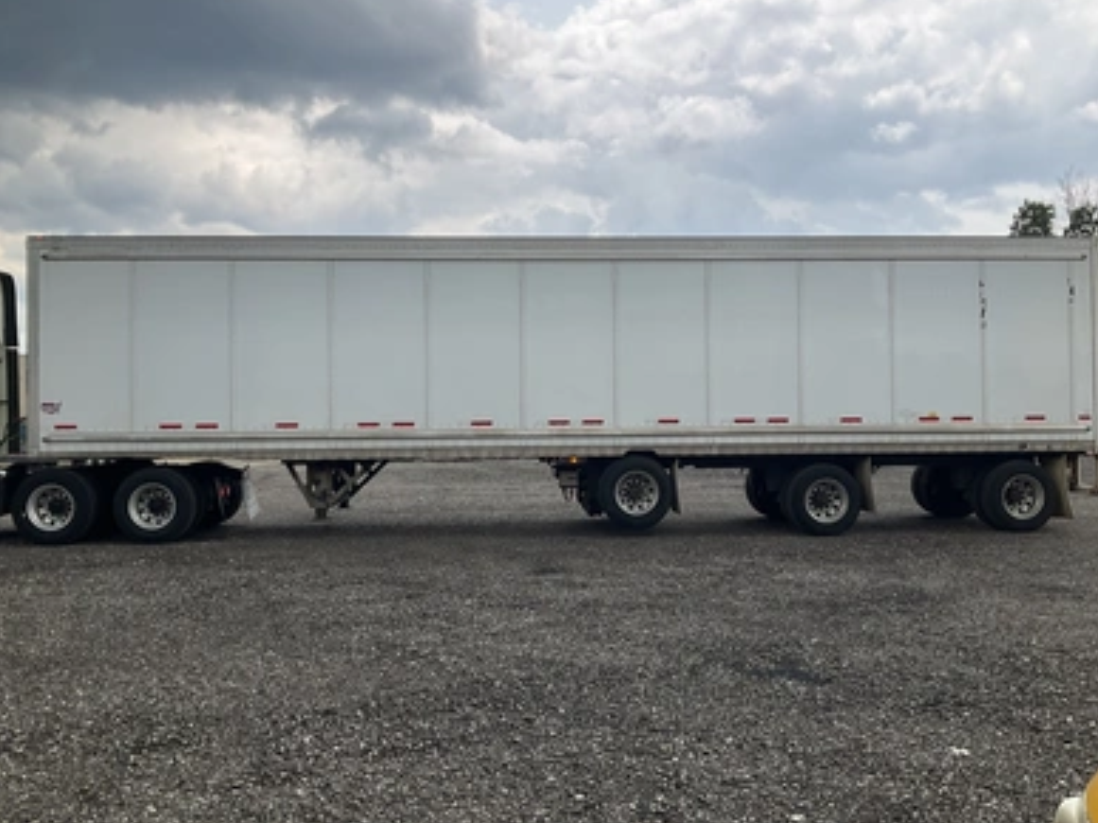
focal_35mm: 30
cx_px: 565
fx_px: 951
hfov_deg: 60.0
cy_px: 406
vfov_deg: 46.8
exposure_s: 1/2058
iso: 25
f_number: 1.8
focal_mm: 3
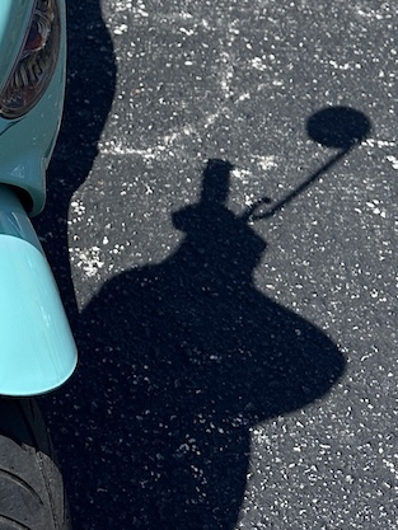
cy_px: -247
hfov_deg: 15.5
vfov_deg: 18.9
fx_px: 1410
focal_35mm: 92
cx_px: -83
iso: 80
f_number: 1.78
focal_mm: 6.86
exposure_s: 1/5000
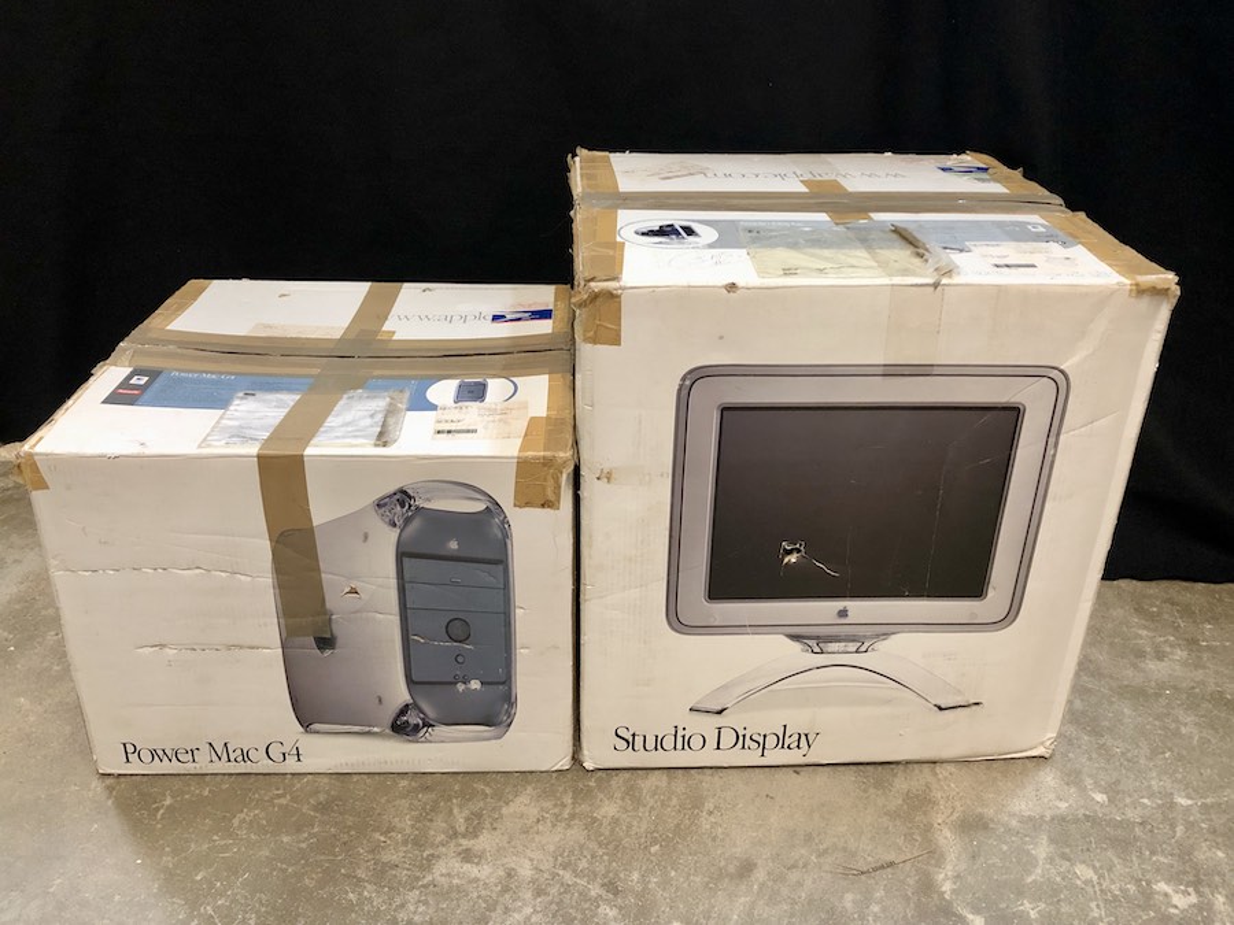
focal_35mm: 28
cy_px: 462
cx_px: 617
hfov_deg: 63.4
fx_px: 998
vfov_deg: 49.7
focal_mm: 3.99
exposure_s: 1/15
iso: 64
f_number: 1.8
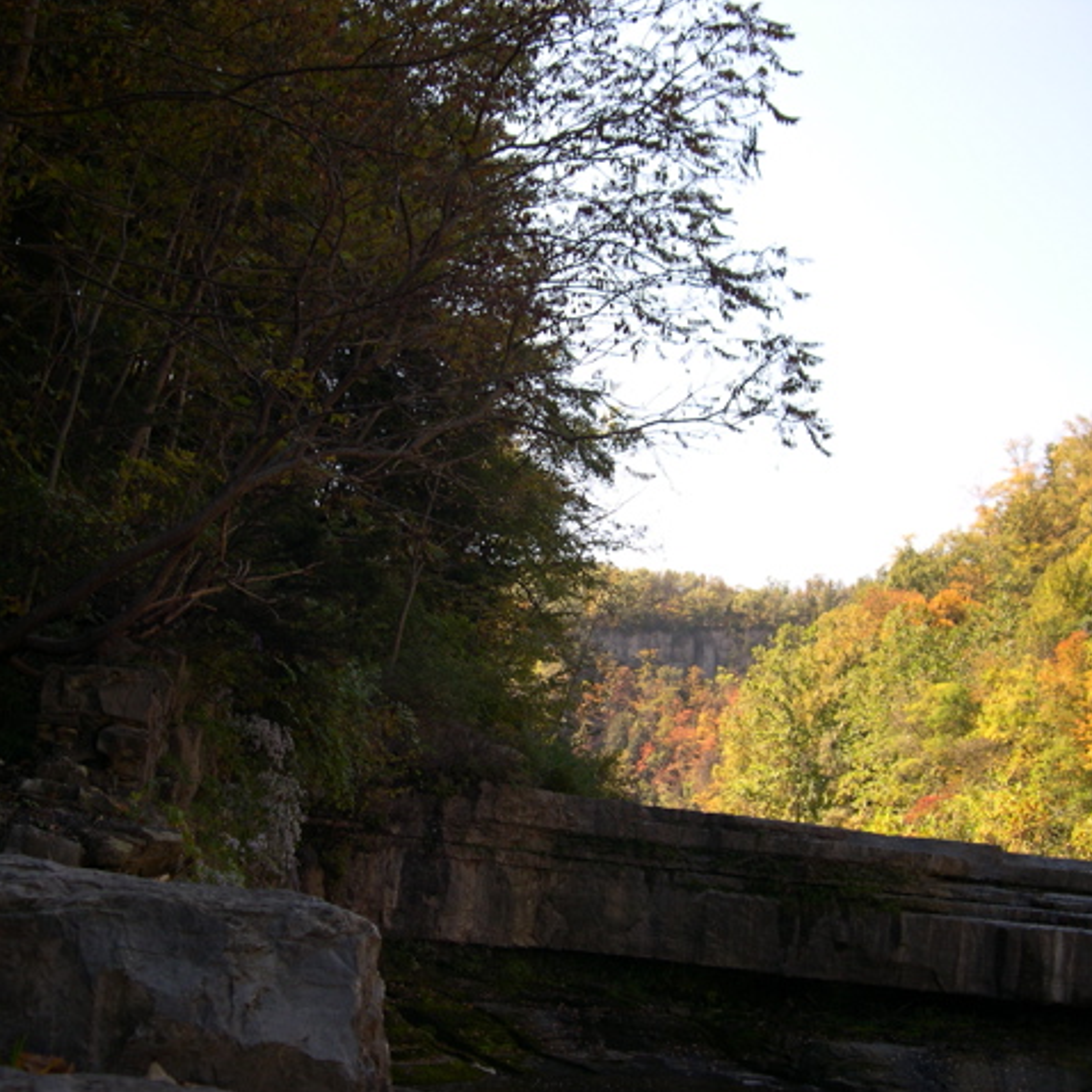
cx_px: 436
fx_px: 1606
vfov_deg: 37.6
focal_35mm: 45
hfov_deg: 37.4
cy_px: 546
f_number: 2.8
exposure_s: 1/337
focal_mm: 8
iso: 100
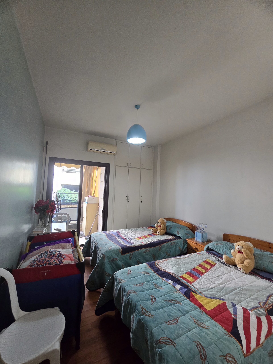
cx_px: 136
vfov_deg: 106.2
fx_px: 137
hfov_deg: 89.9
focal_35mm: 13
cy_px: 182
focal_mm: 2.2
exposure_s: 1/97.9
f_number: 2.2
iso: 250
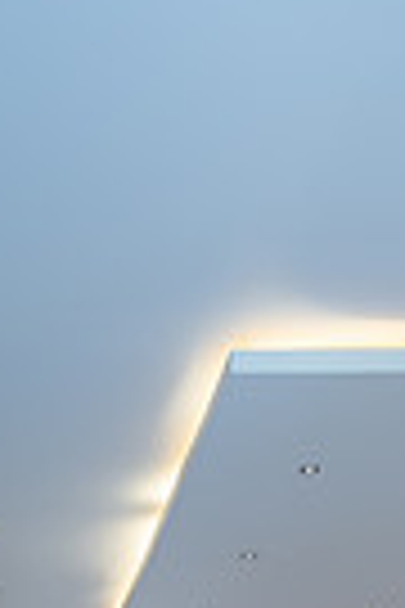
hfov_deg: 16.5
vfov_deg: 21.4
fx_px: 1350
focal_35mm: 80
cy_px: 910
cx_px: -40
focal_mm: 24
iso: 100
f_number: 8
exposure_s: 1/1.67
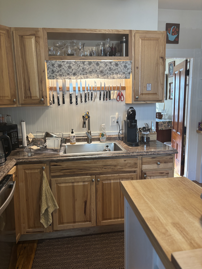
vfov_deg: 67.3
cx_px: 101
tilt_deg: -9.7
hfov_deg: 53.1
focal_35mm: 26
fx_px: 202
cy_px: 134
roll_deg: +0.2
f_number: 1.6
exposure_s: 1/60
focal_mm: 5.96
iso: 200
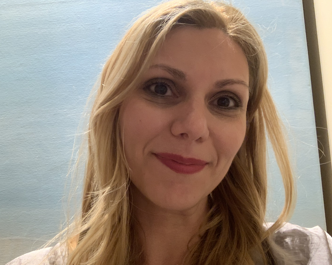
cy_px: 134
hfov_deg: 52.8
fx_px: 334
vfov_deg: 43.3
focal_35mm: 34
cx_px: 167
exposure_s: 1/25
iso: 400
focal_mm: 2.87
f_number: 2.2
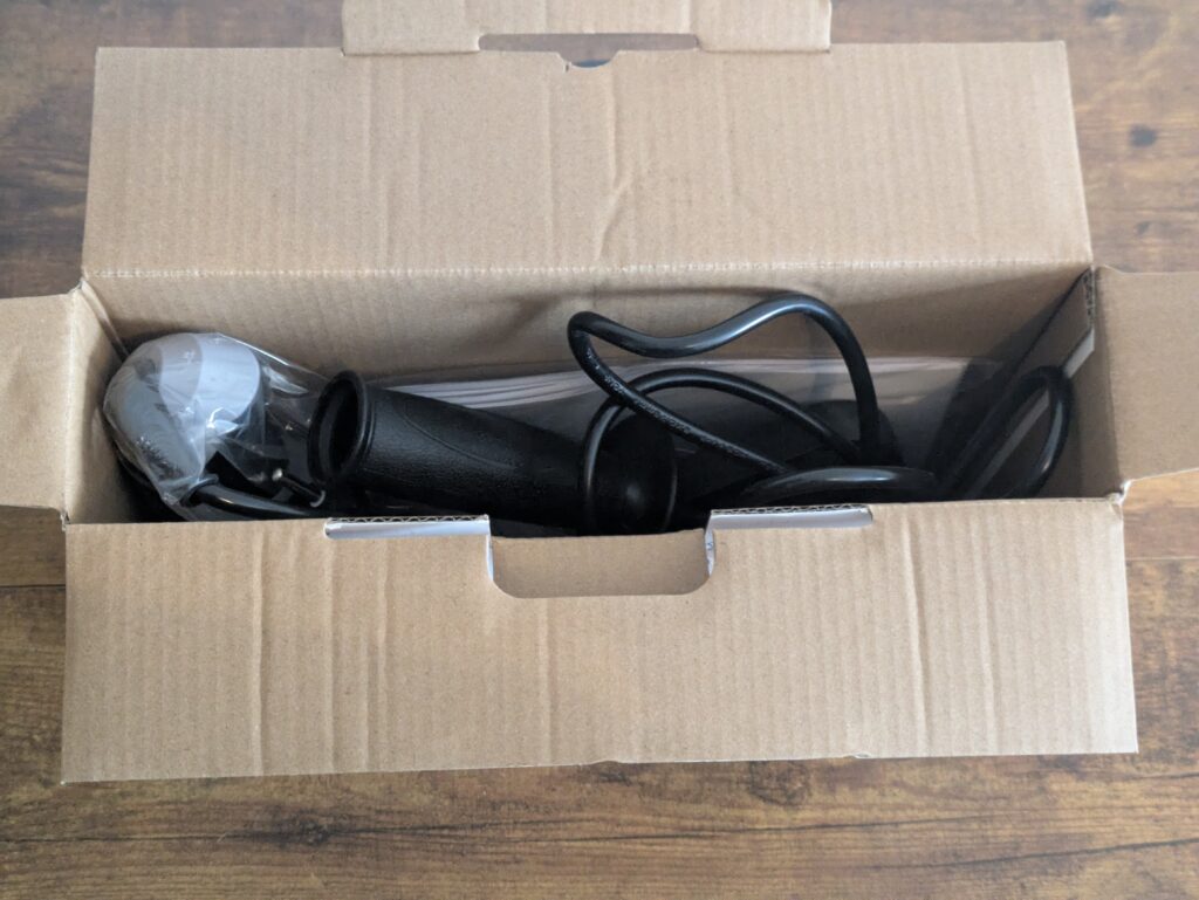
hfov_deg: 37.5
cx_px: 600
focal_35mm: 51
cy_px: 450
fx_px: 1767
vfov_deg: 28.6
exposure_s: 1/25
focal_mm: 5.43
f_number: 1.89
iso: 851
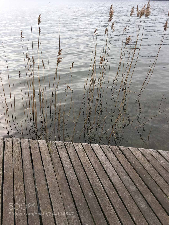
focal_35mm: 29
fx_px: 189
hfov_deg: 48.2
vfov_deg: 61.7
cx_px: 84
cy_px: 112
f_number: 2.2
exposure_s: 1/331
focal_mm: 4.15
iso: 25
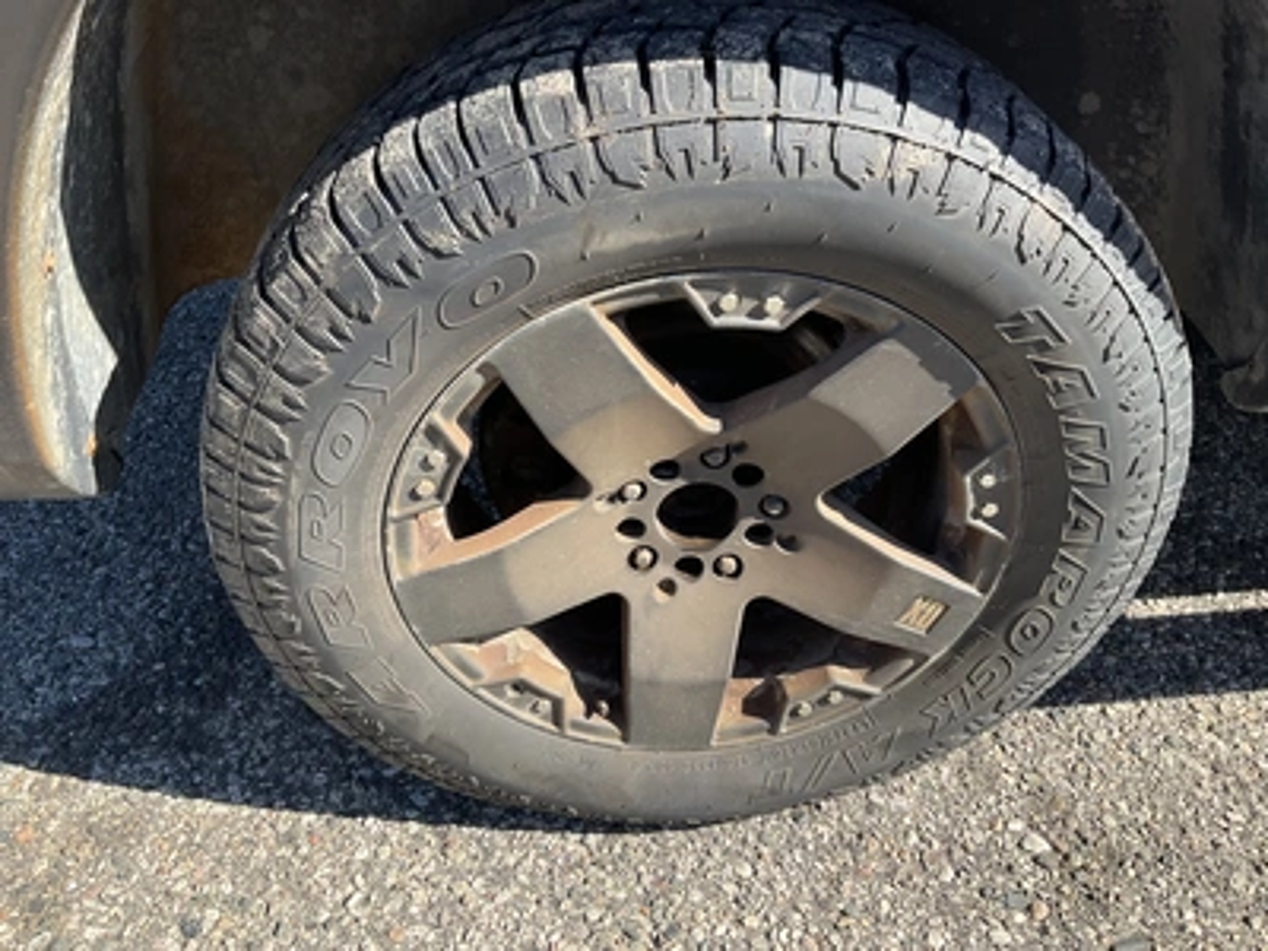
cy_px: 476
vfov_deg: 48.2
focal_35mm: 29
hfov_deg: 61.7
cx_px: 634
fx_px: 1062
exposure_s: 1/367
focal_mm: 3
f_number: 1.8
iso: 25
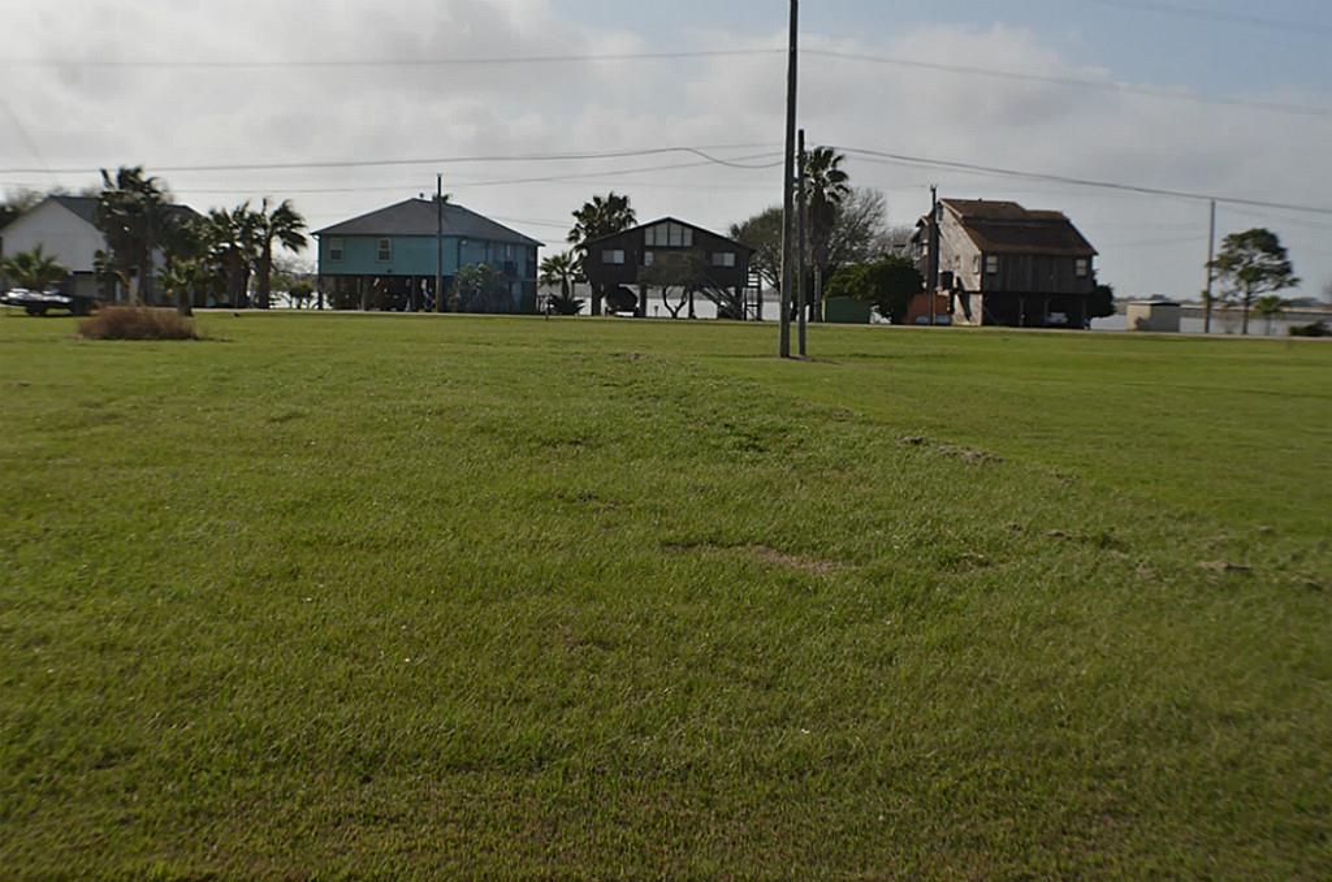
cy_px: 441
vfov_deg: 23.7
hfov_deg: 35.1
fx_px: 2104
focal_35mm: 57
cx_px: 666
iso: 720
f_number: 9
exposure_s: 1/5000
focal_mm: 38
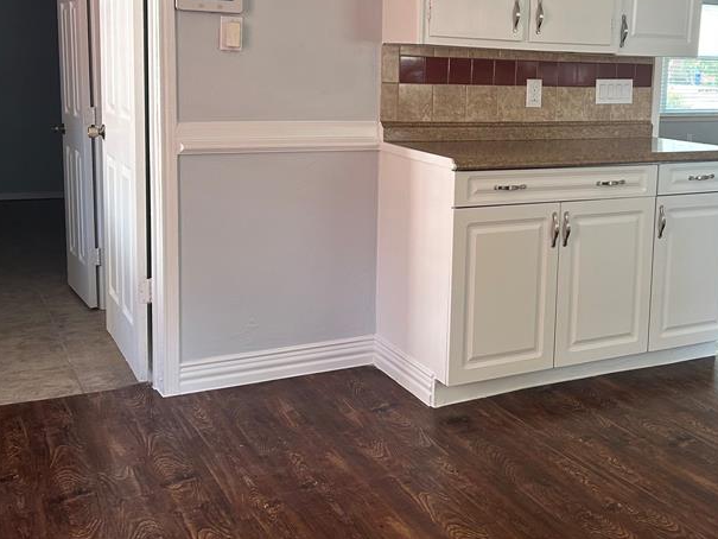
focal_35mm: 44
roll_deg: -1.3
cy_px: 180
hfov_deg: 42.3
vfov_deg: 32.6
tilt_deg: -7.8
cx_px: 487
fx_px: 913
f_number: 1.5
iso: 125
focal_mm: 5.7
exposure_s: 1/101
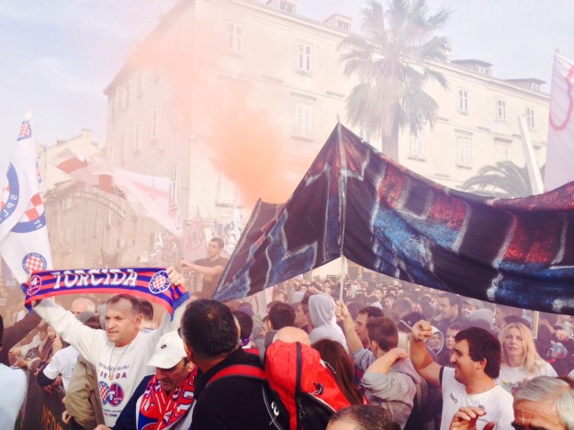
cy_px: 215
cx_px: 287
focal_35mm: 35
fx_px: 580
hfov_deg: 52.6
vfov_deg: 40.7
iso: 50
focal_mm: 4.28
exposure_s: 1/836
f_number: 2.4
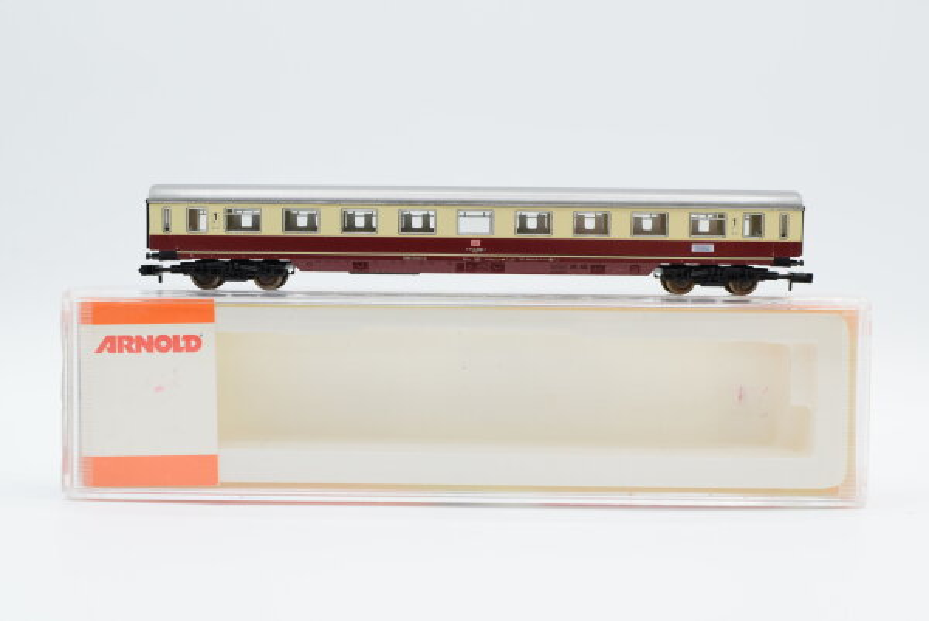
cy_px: 310
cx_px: 464
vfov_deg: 25.8
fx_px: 1356
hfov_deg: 37.8
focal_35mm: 52
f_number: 8
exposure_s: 1/125
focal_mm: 35
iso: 320
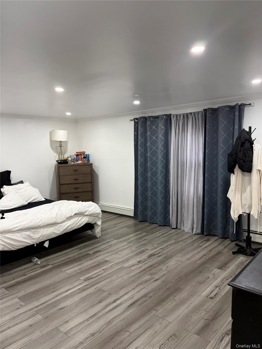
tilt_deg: -5.1
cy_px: 174
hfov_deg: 53.1
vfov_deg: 67.3
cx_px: 131
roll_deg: +0.9
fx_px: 262
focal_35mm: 26
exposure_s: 1/60
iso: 160
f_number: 1.6
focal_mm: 5.96
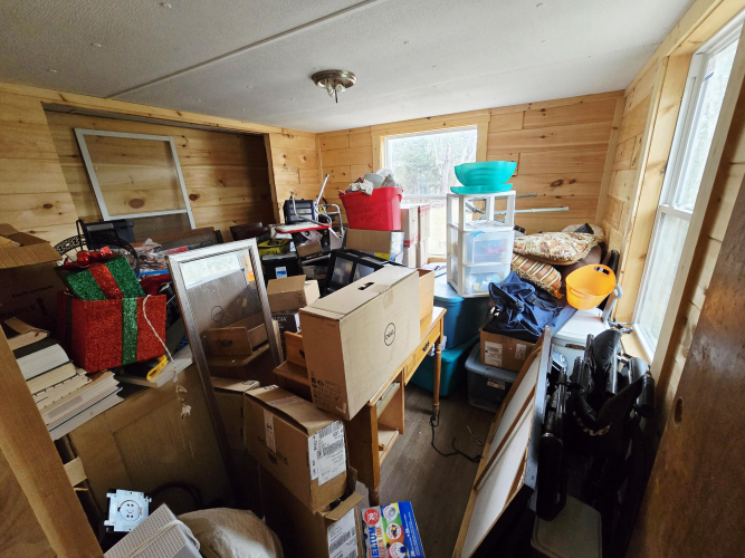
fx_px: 280
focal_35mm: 13
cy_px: 279
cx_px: 372
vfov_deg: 89.9
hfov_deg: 106.2
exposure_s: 1/60.2
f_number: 2.2
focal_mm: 2.2
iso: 500
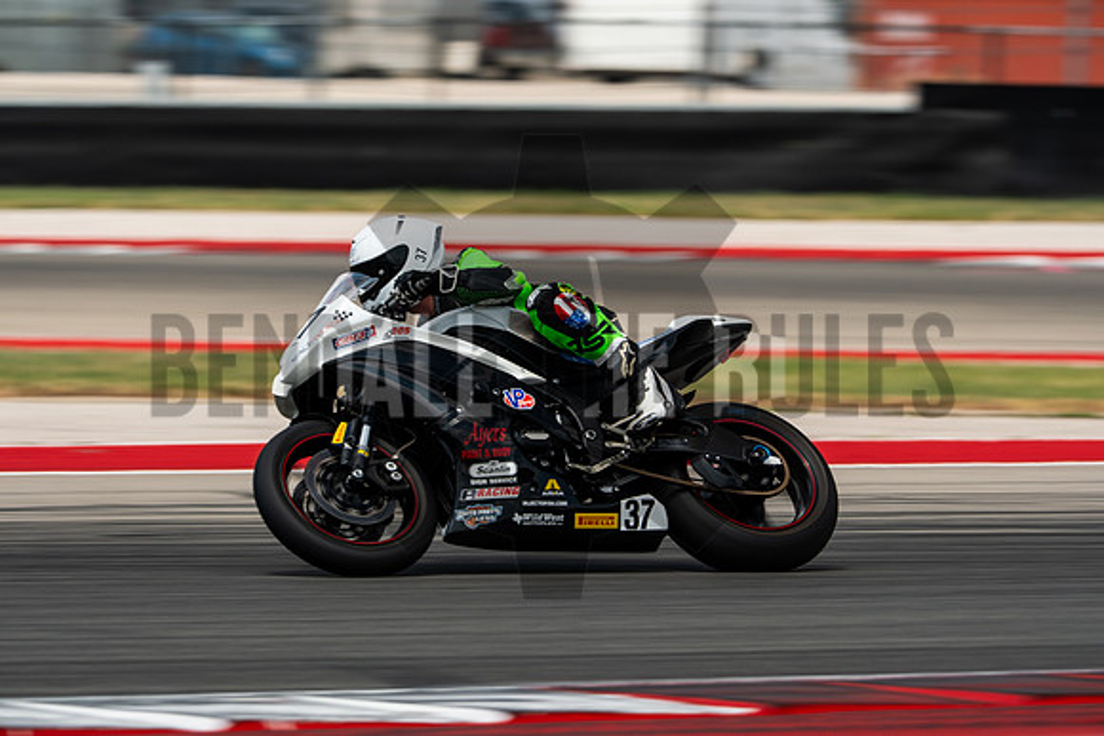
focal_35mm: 420
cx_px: 552
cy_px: 368
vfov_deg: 3.3
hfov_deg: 4.9
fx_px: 12882
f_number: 5.6
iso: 160
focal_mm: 280
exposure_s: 1/250
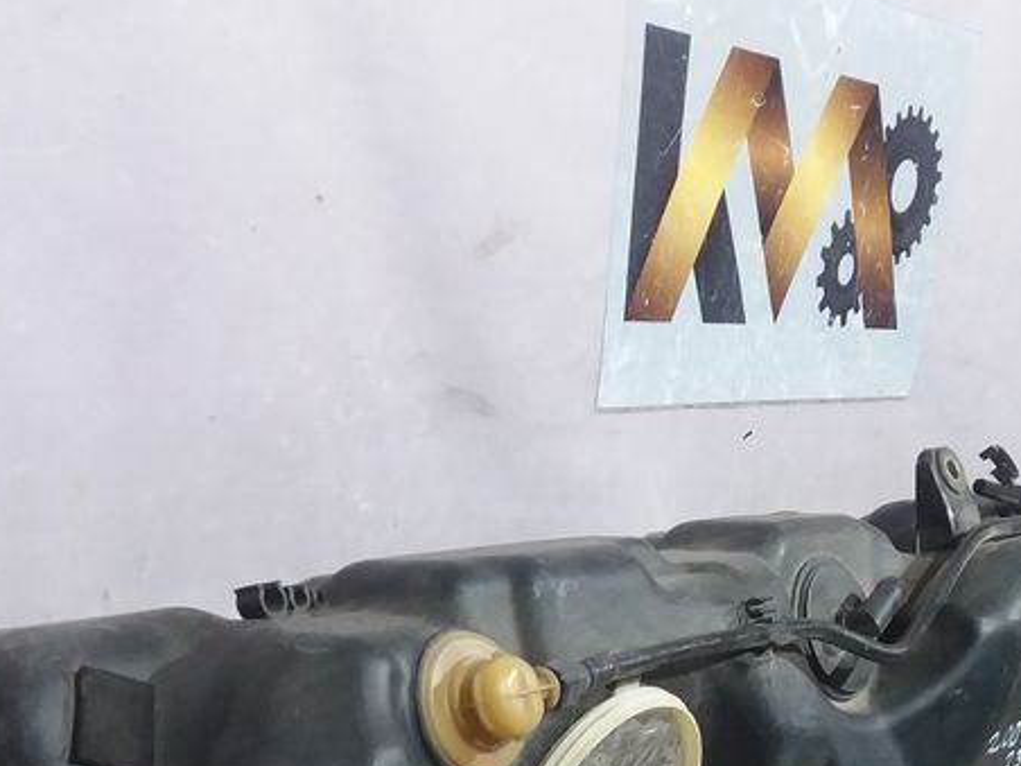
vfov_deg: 22.5
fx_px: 1829
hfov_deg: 31.0
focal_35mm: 62
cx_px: 666
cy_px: 811
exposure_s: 1/17
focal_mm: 3.7
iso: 160
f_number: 1.9
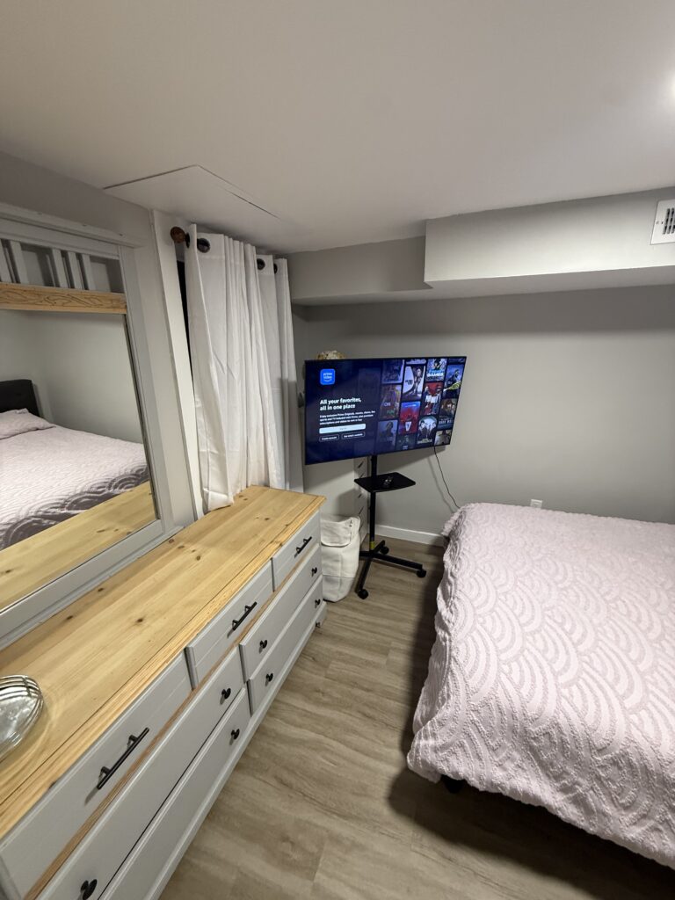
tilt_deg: -17.1
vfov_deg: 102.1
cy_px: 450
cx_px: 338
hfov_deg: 85.7
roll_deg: +1.6
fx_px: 364
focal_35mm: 14
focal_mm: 2.22
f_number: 2.2
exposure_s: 1/60
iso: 320
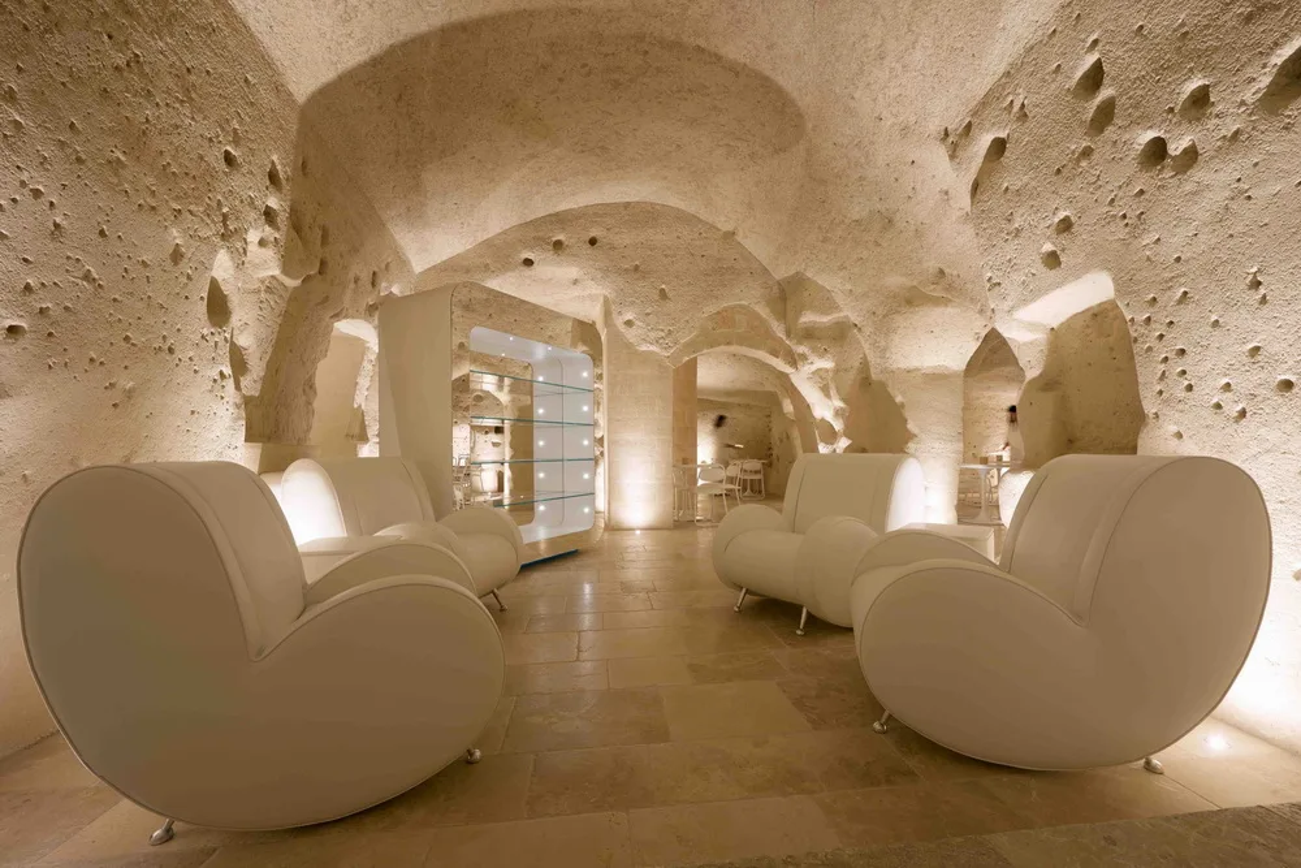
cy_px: 434
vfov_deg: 81.2
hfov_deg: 104.2
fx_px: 506
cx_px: 650
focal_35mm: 14
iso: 64
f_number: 11
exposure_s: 4
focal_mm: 14
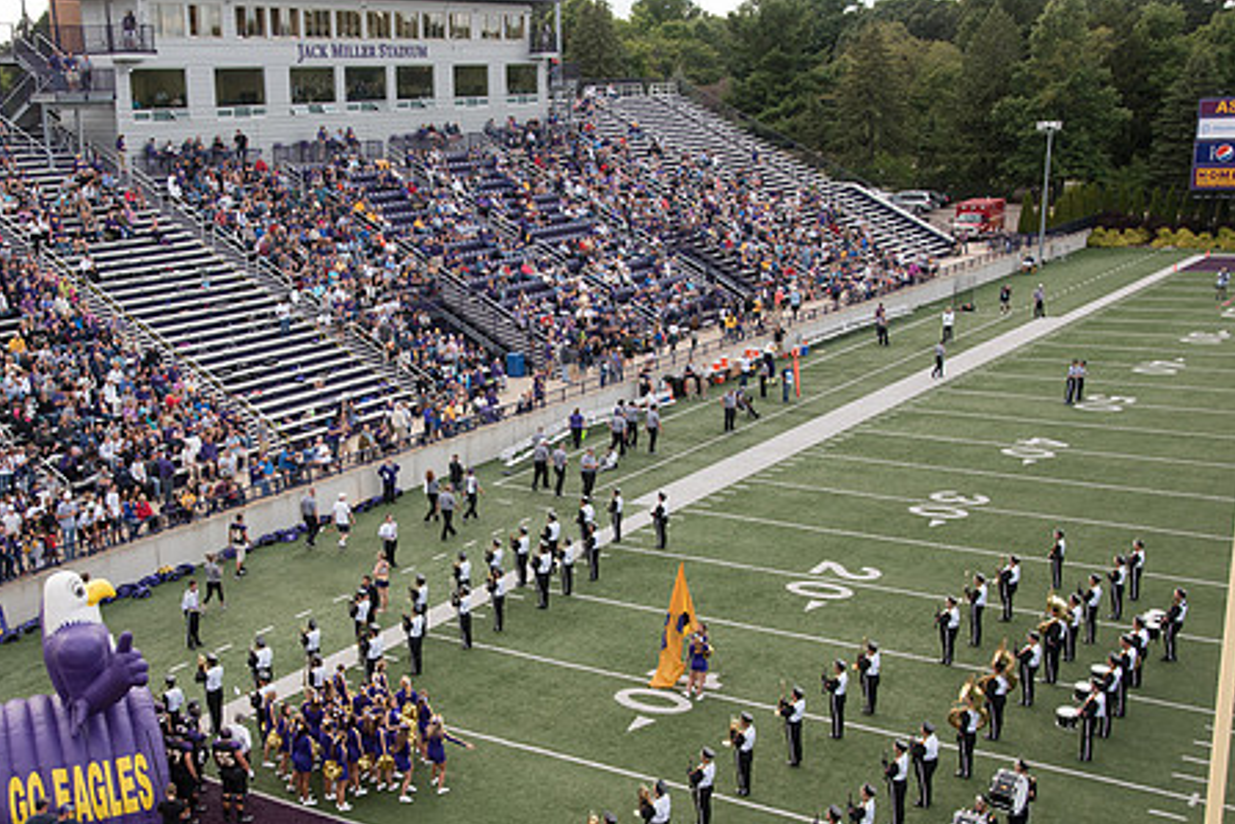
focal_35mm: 44
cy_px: 500
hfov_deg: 44.2
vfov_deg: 30.4
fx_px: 1510
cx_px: 471
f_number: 6.3
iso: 500
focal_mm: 34
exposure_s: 1/640
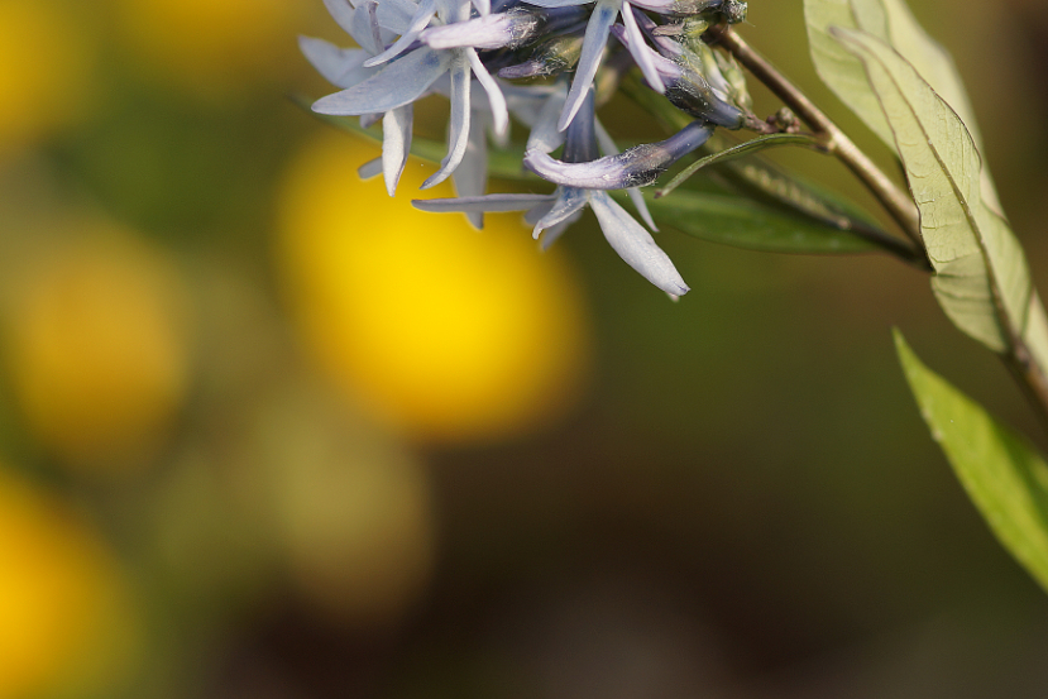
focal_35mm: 217
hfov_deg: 9.5
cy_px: 226
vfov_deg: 6.3
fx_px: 6318
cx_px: 688
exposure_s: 1/250
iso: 100
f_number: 4
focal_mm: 100
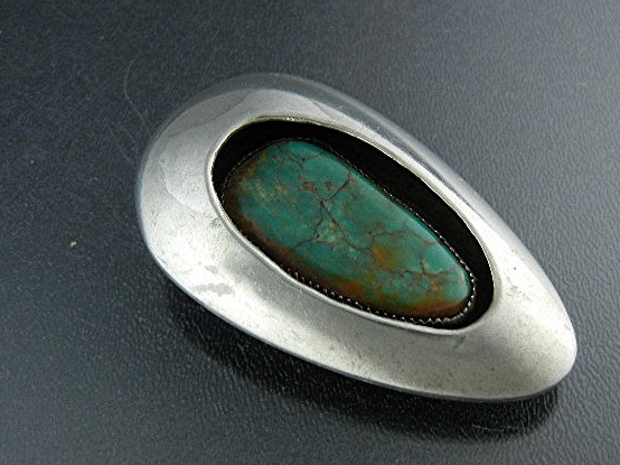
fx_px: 931
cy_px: 255
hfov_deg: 36.8
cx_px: 355
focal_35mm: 52
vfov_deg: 28.0
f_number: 3.8
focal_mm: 8.1
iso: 400
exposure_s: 1/19
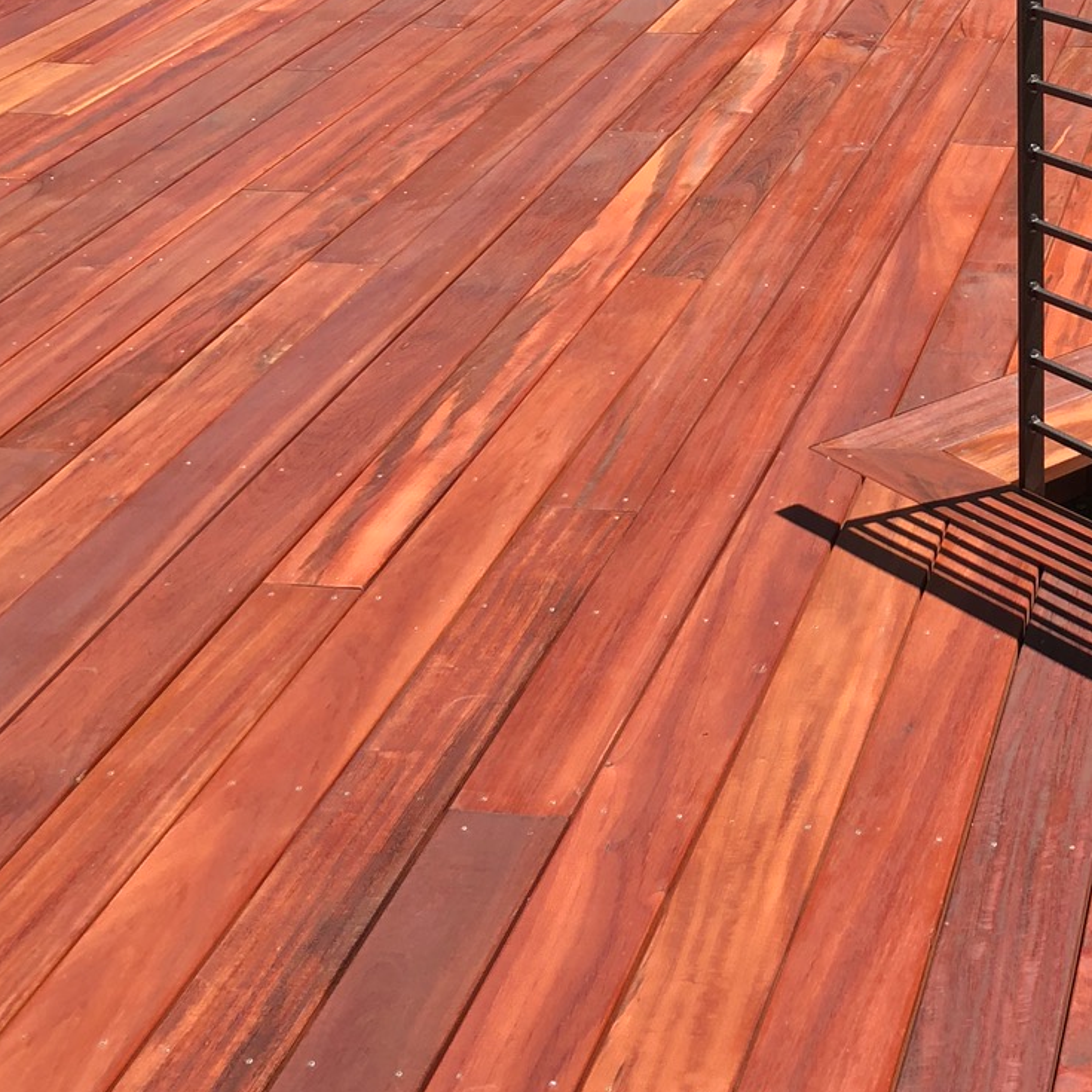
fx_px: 2463
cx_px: 1009
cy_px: 126
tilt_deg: -15.5
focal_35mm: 69
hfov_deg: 24.2
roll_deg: +1.1
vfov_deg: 24.3
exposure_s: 1/571
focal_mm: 3.99
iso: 20
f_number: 1.8
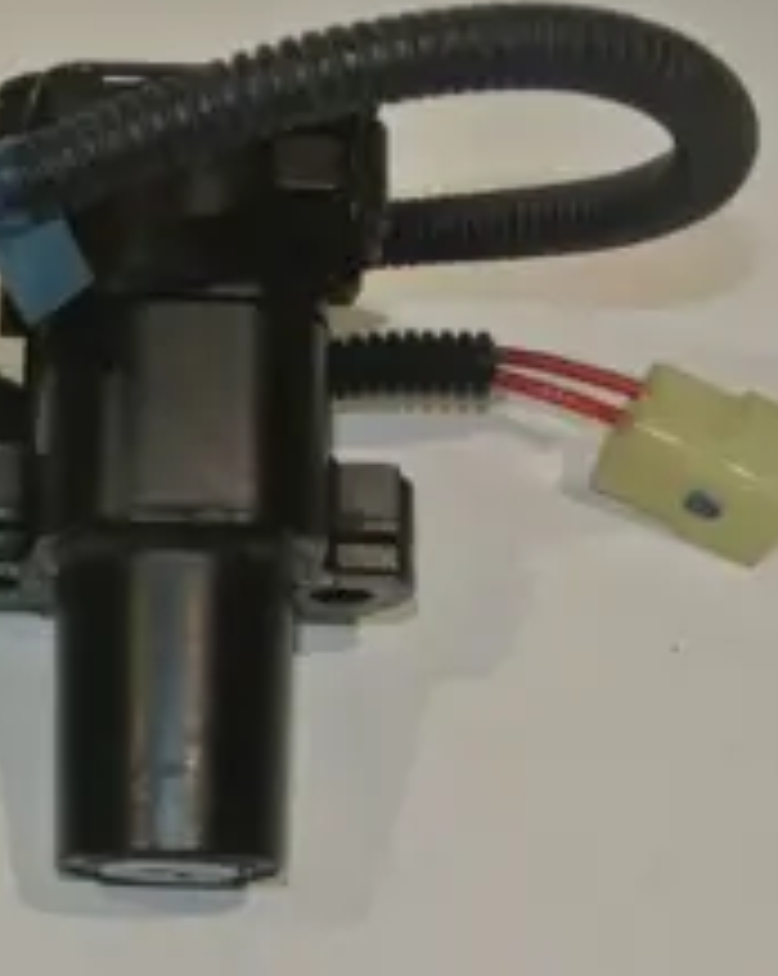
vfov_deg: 20.9
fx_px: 2625
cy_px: 706
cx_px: -135
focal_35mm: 91
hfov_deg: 16.2
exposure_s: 1/60
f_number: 4
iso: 200
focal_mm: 14.5
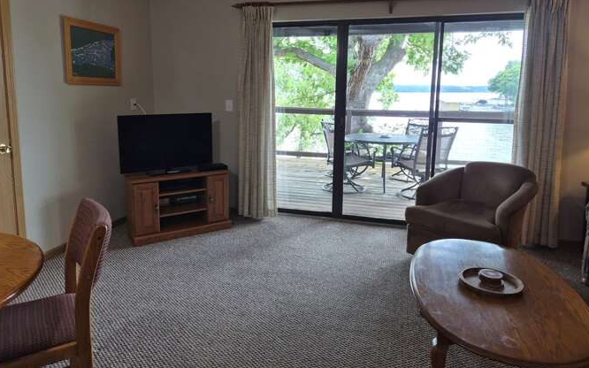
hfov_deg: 72.6
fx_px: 401
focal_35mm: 25
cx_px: 292
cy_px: 153
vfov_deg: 49.0
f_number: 1.8
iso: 50
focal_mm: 5.4
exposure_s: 1/120
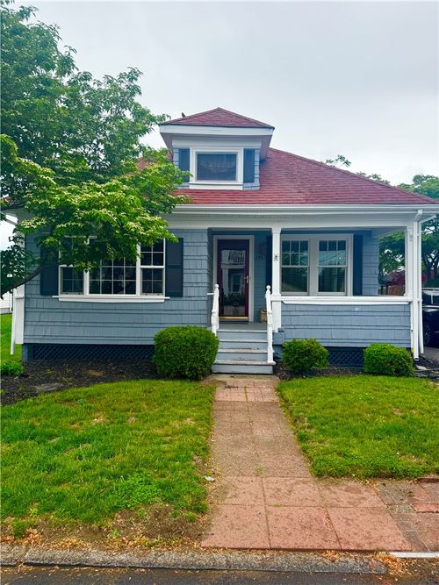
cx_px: 220
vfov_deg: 71.6
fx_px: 406
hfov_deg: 56.8
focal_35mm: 24
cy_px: 292
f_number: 1.78
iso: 80
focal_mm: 6.76
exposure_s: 1/1818
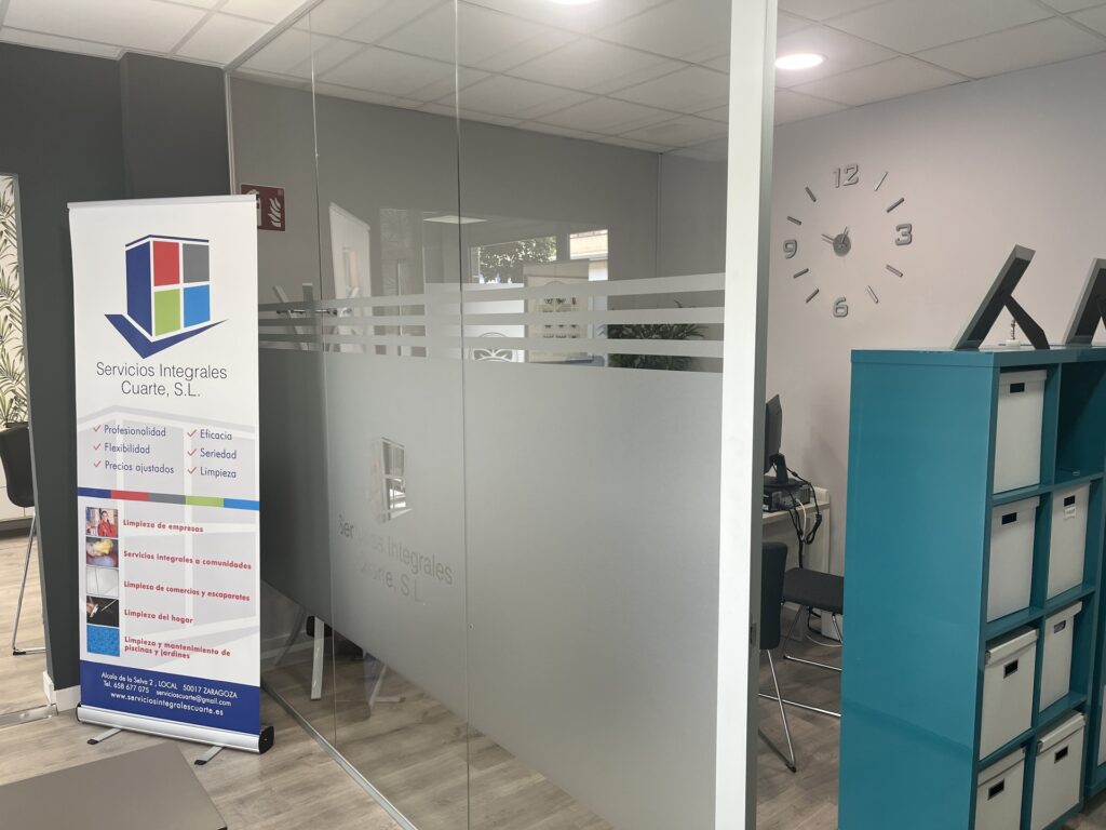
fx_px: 831
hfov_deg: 67.3
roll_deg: +0.4
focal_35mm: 26
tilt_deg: -6.9
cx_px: 553
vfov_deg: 53.1
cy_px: 415
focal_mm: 5.1
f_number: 1.6
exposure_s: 1/100
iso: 64
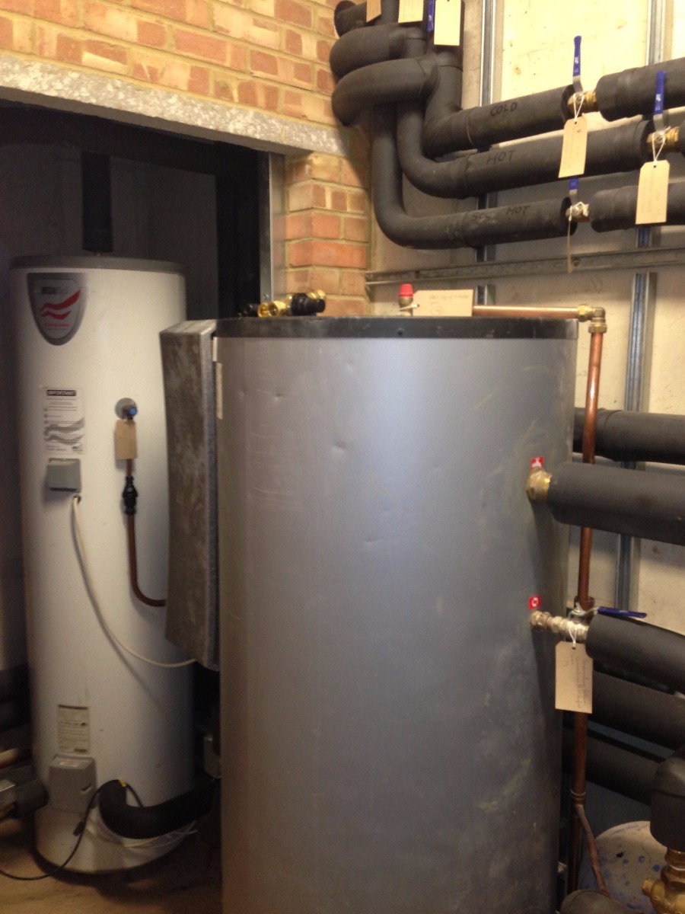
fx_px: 871
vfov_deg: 55.4
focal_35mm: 33
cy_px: 457
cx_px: 342
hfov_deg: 42.9
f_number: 2.4
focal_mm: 4.13
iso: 160
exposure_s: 1/20
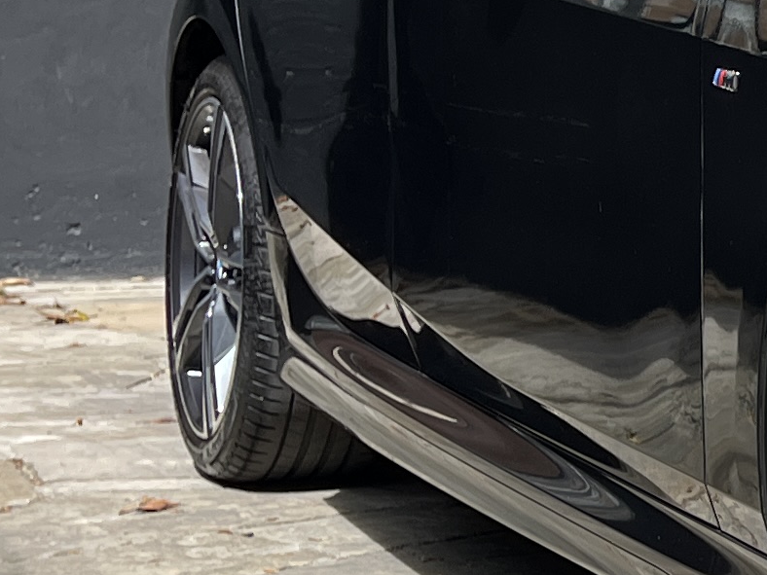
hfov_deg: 12.7
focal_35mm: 133
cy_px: 157
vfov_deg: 11.1
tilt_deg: -4.0
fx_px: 2947
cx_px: 1595
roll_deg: -0.4
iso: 50
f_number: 1.6
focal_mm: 5.1
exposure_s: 1/845
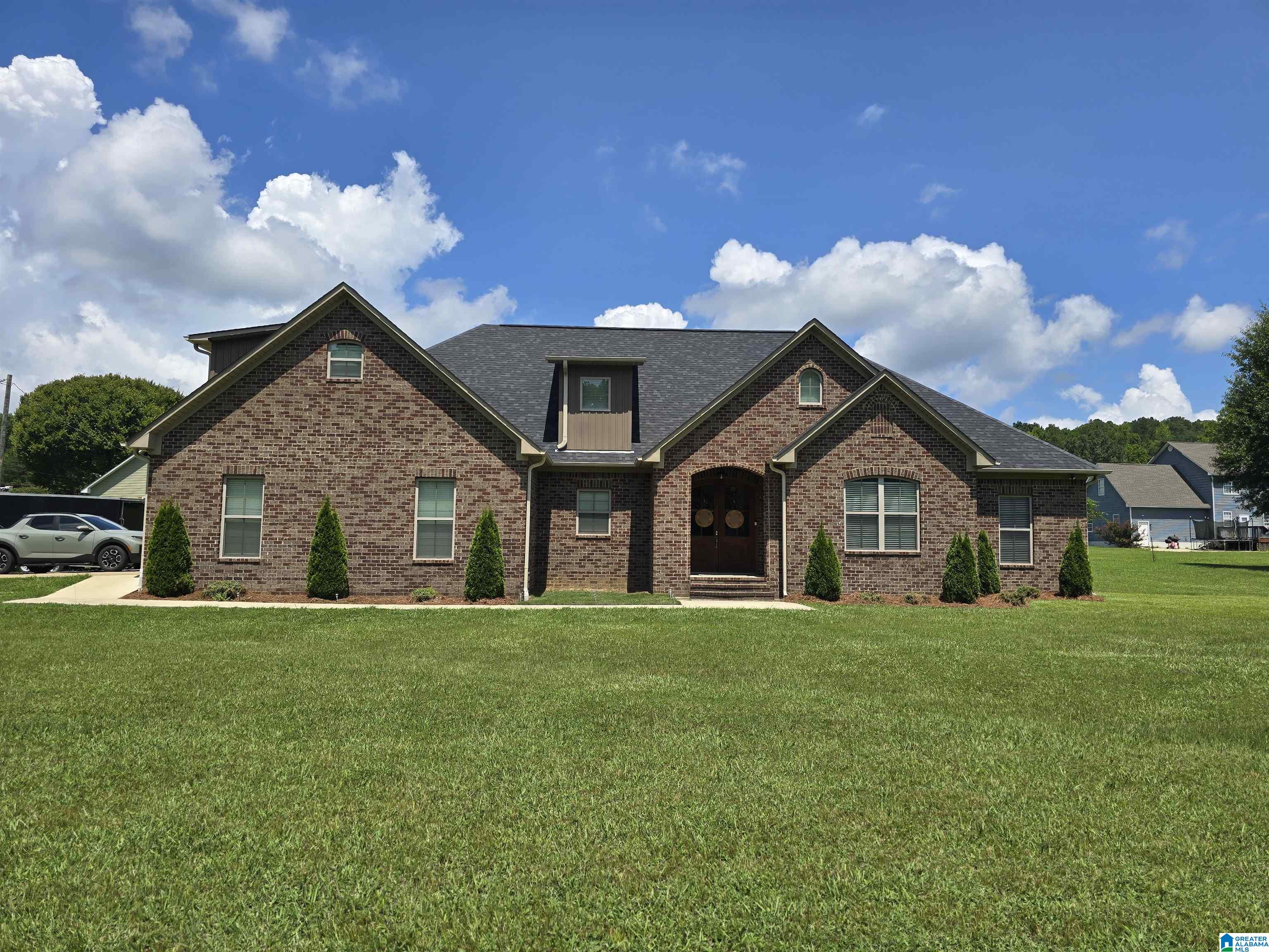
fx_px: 843
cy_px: 476
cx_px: 634
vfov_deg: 58.9
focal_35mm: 23
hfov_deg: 73.9
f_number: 1.7
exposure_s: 1/1215
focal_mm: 6.3
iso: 12
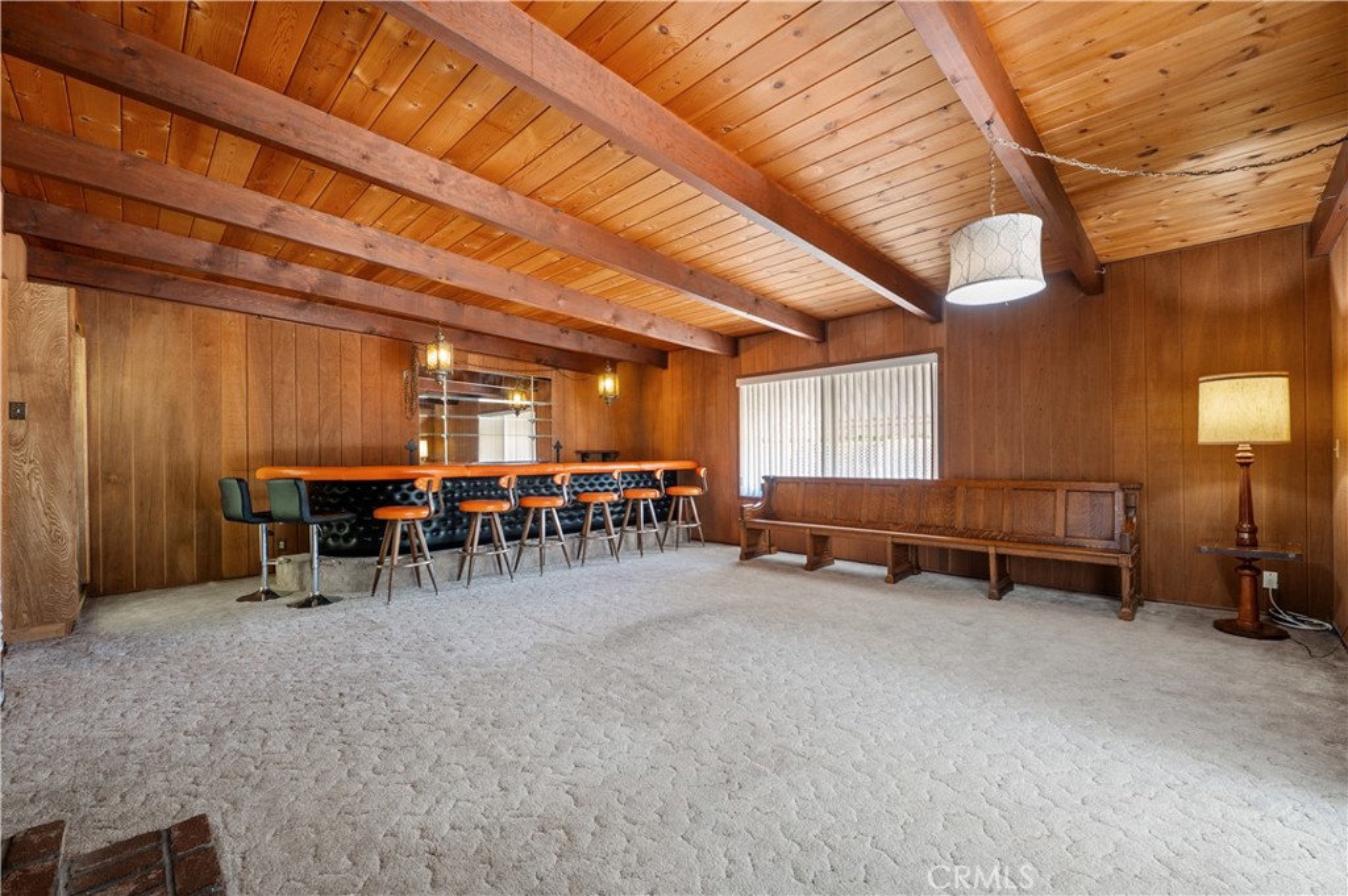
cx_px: 674
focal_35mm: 14
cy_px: 448
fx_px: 524
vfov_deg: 81.1
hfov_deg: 104.3
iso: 250
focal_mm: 14
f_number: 9
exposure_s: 2
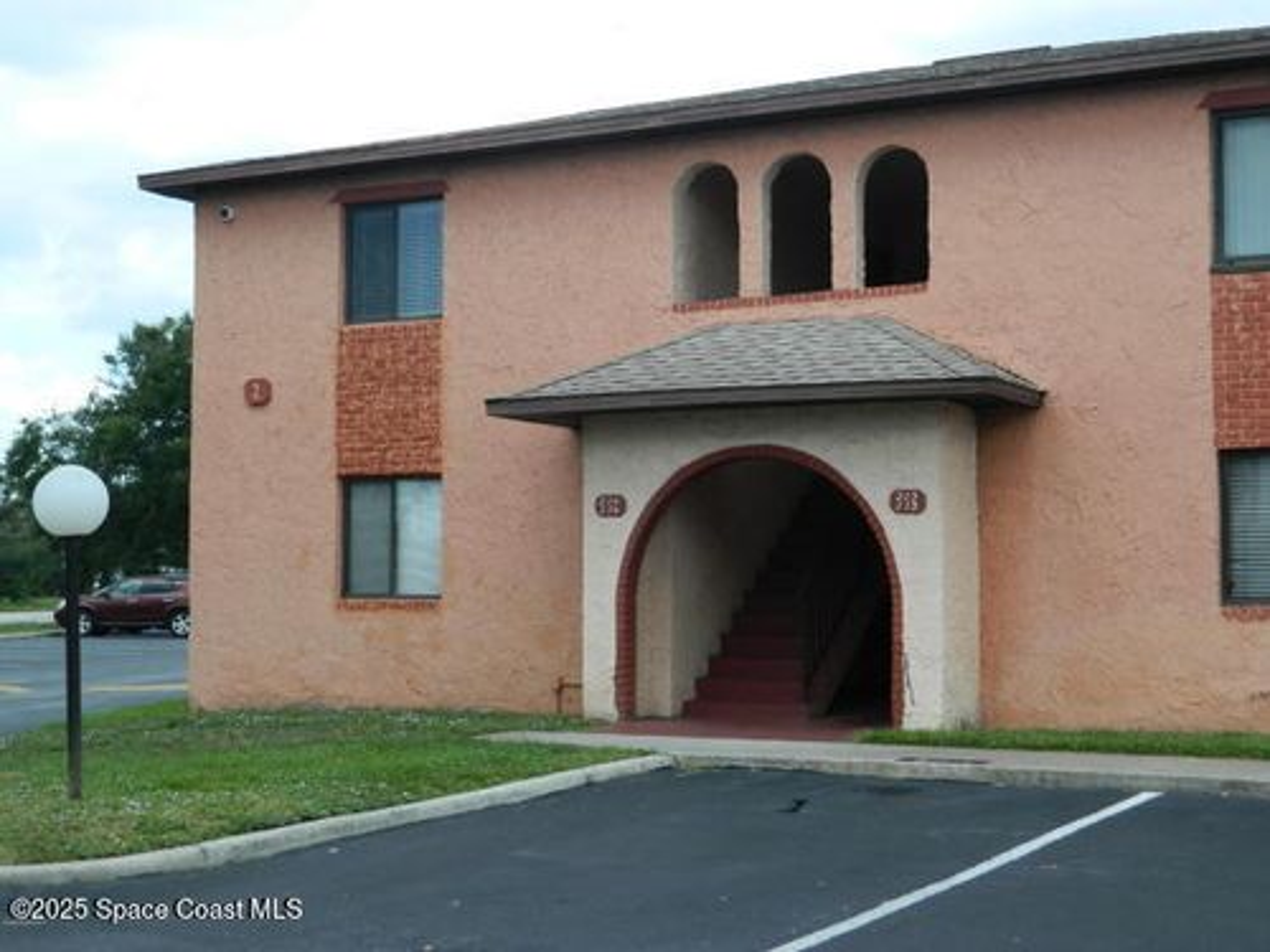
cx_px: 635
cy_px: 476
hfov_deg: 33.8
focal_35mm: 57
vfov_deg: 25.7
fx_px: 2091
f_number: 3.8
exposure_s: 1/320
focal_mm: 10.2
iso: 80
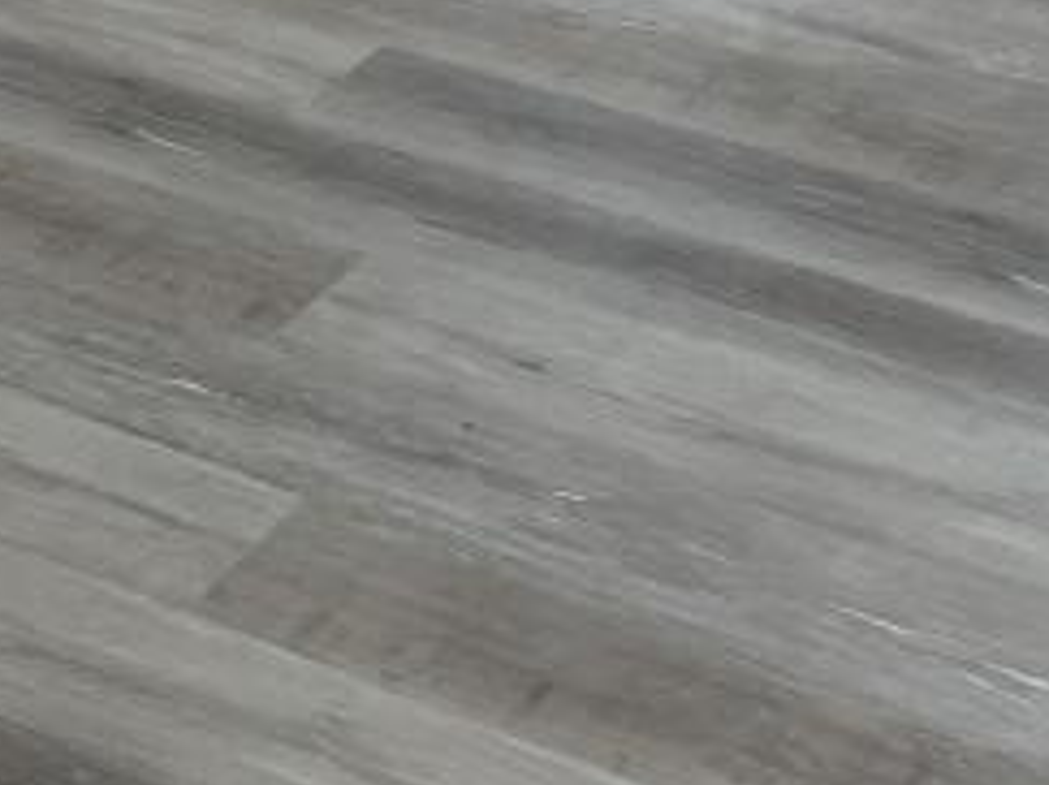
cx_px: -1071
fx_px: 4150
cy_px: -785
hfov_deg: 12.6
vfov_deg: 10.0
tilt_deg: -13.7
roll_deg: +2.1
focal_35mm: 137
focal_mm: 4.2
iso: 80
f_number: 1.6
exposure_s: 1/100
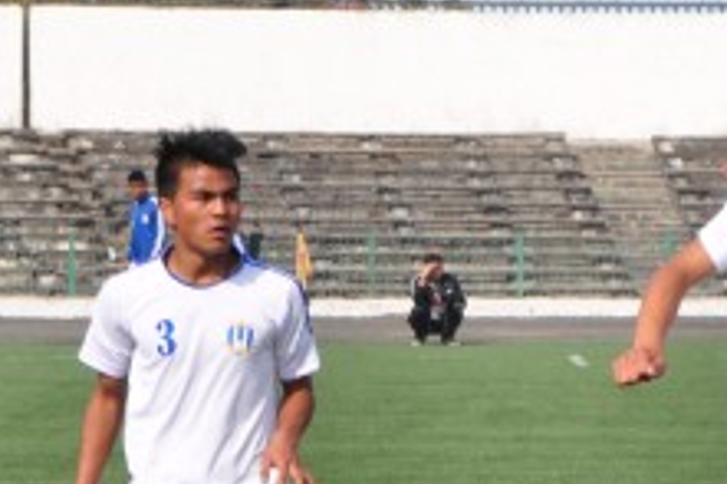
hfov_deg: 3.6
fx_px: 11498
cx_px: 997
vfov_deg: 2.4
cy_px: 561
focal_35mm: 570
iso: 400
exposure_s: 1/250
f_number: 16
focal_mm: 105
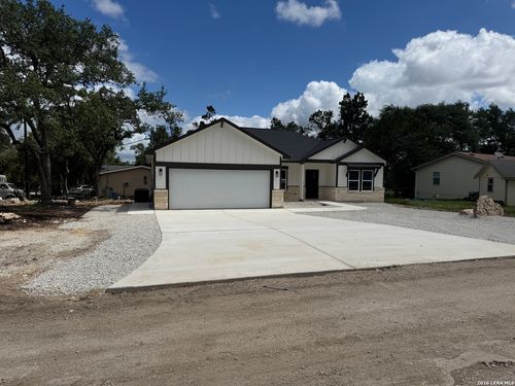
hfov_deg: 71.6
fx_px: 357
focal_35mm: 24
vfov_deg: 56.8
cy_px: 193
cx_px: 258
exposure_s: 1/12346
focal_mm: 6.76
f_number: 1.78
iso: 80
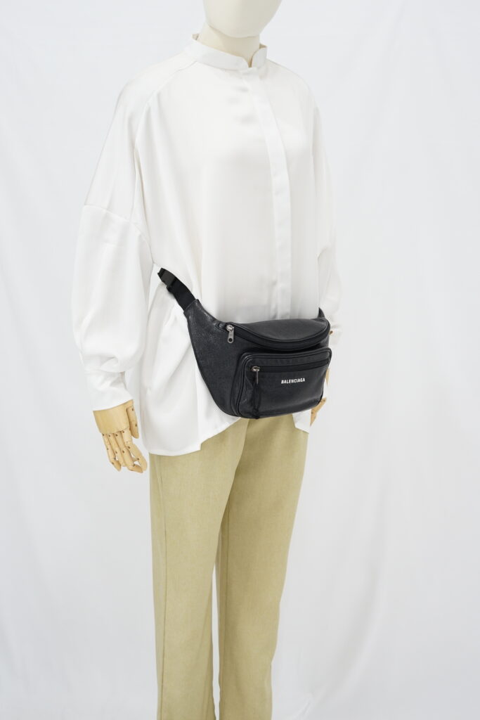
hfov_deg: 27.0
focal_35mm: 50
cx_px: 240
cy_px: 360
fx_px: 1000
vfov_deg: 39.6
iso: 640
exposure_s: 1/15
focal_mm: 50
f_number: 5
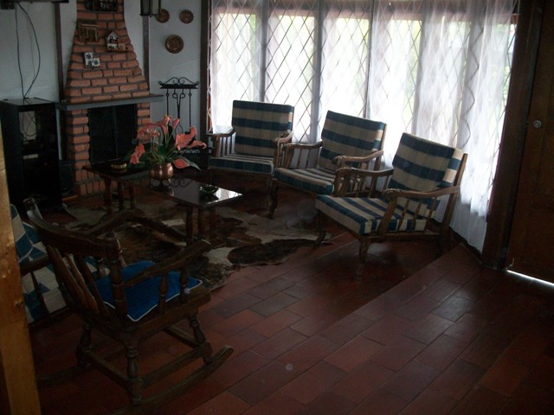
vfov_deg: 44.2
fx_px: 512
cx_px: 277
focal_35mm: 32
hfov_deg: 56.8
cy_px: 208
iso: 160
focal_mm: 5.7
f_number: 2.9
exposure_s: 1/60
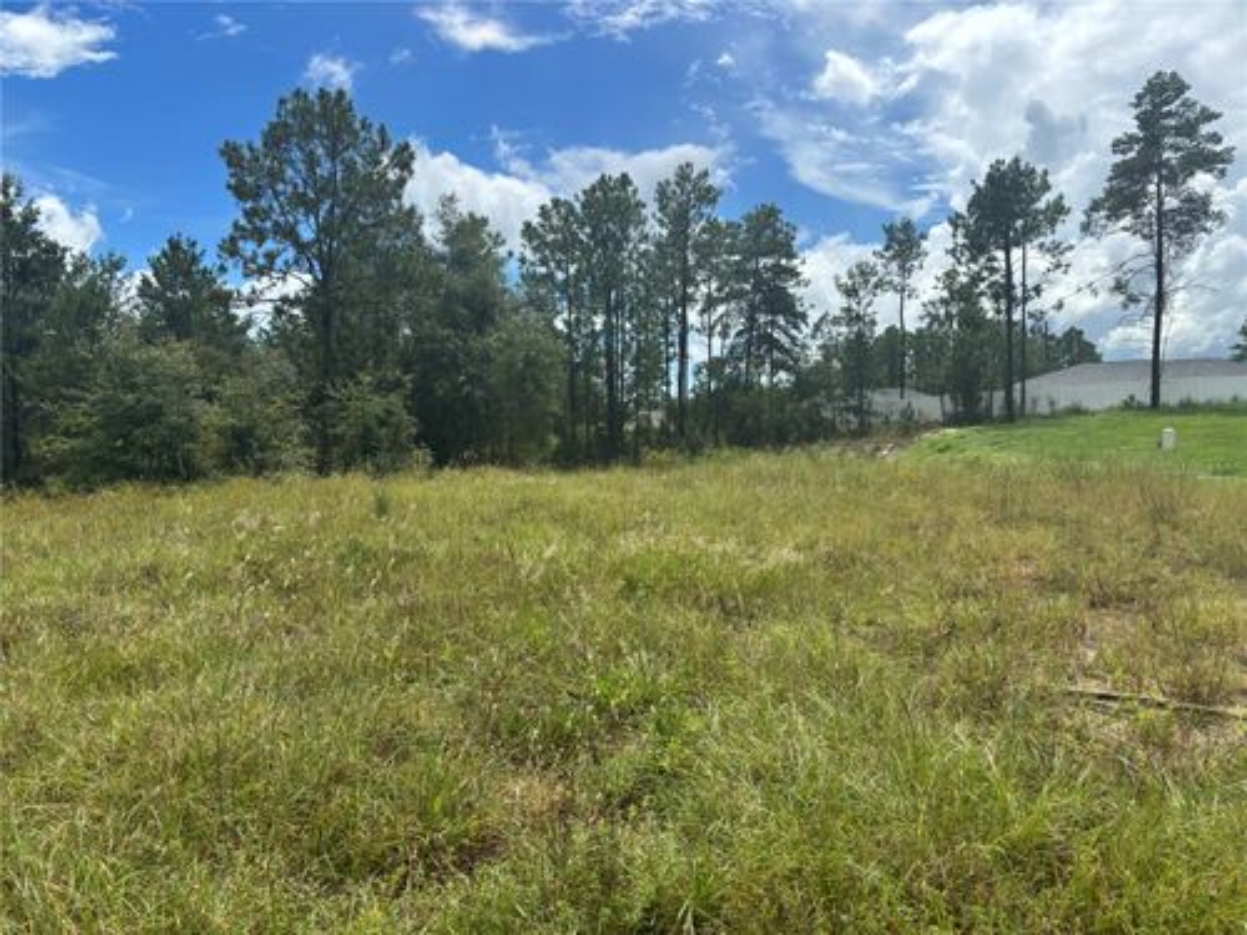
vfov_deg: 53.1
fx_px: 937
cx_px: 624
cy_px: 468
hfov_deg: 67.3
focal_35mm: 26
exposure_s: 1/3650
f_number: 1.6
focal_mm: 5.96
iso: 50
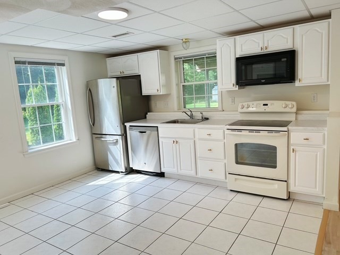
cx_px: 170
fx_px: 255
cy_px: 128
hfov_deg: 67.3
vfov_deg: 53.1
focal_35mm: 26
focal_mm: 5.7
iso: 40
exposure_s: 1/290
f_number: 1.5
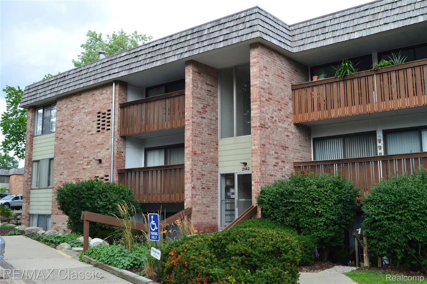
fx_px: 427
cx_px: 214
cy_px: 142
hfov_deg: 53.2
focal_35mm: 36
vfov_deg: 36.8
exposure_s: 1/125
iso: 400
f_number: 9
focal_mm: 24
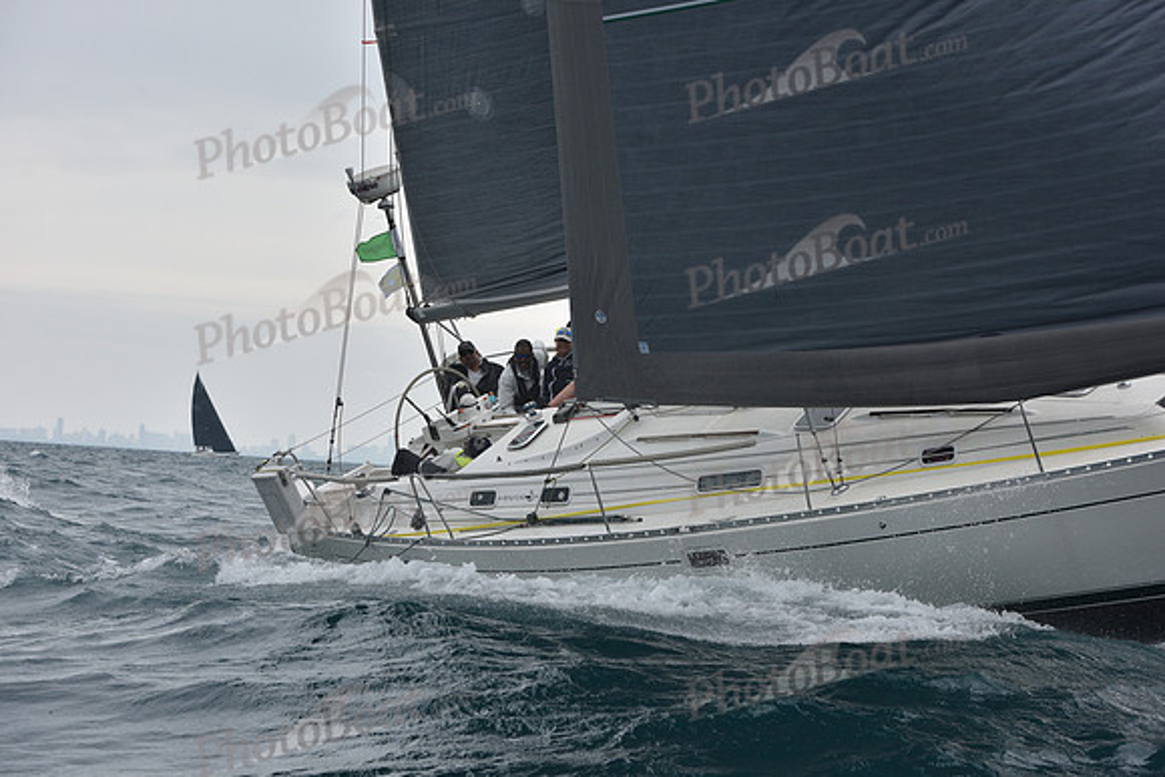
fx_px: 2654
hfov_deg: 24.8
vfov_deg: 16.7
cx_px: 582
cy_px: 388
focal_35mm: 82
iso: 250
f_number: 7.1
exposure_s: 1/800
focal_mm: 82
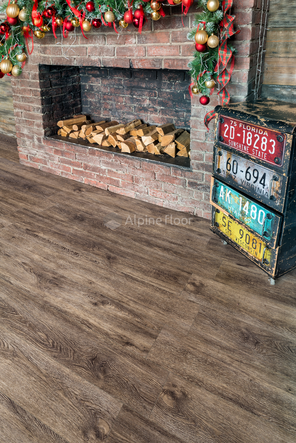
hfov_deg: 35.1
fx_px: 468
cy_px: 222
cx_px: 148
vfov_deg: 50.7
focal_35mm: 38
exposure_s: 4
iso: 200
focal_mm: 38
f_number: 14
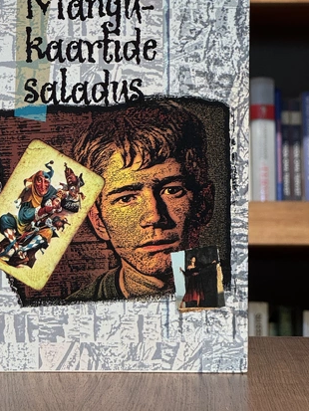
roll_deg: -0.9
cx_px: 99
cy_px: 129
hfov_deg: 11.7
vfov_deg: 15.5
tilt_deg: +0.9
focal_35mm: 127
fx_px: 1511
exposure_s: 1/99
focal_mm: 9
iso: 160
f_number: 2.8
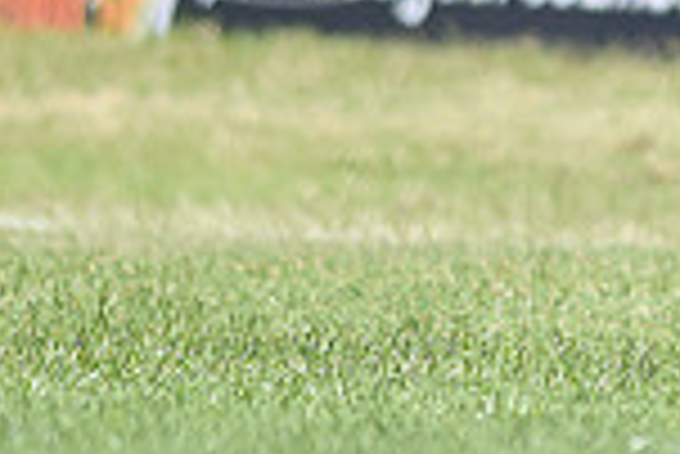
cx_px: 1063
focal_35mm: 1151
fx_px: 21762
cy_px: -312
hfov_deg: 1.8
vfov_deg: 1.2
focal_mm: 300
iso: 200
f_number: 2.8
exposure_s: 1/2000
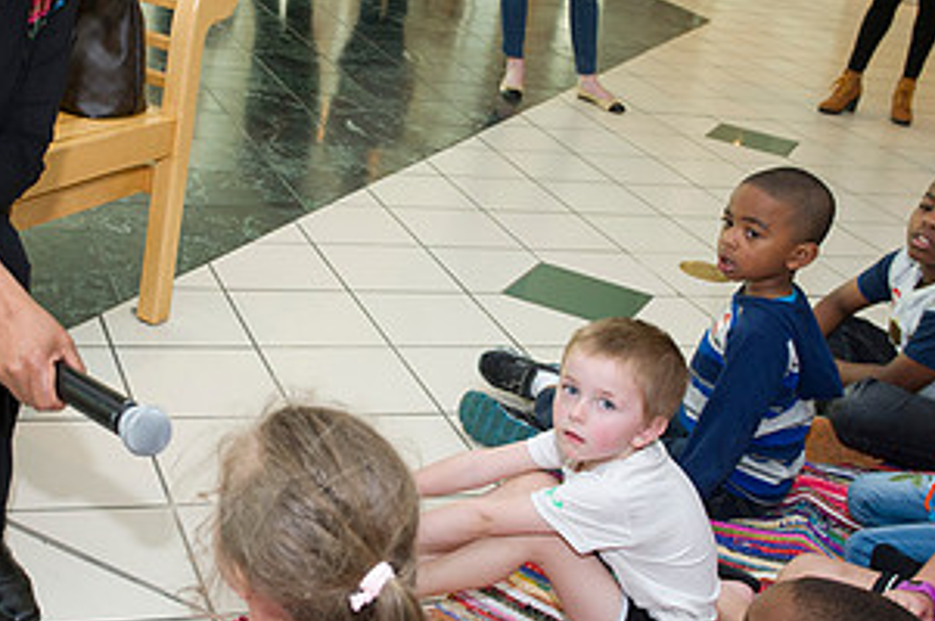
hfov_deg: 36.5
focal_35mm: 54
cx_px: 314
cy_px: 292
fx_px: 1401
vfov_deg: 25.0
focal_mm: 28
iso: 1250
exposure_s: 1/250
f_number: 5.6
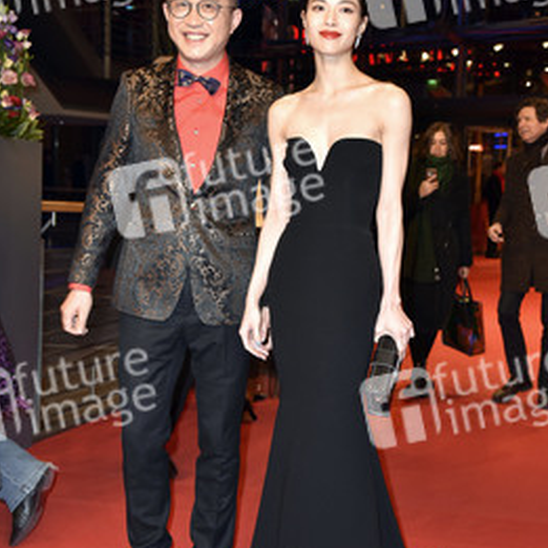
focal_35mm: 65
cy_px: 294
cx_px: 277
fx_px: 1164
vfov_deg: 26.5
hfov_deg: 26.5
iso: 640
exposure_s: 1/80
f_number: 5.6
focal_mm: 50
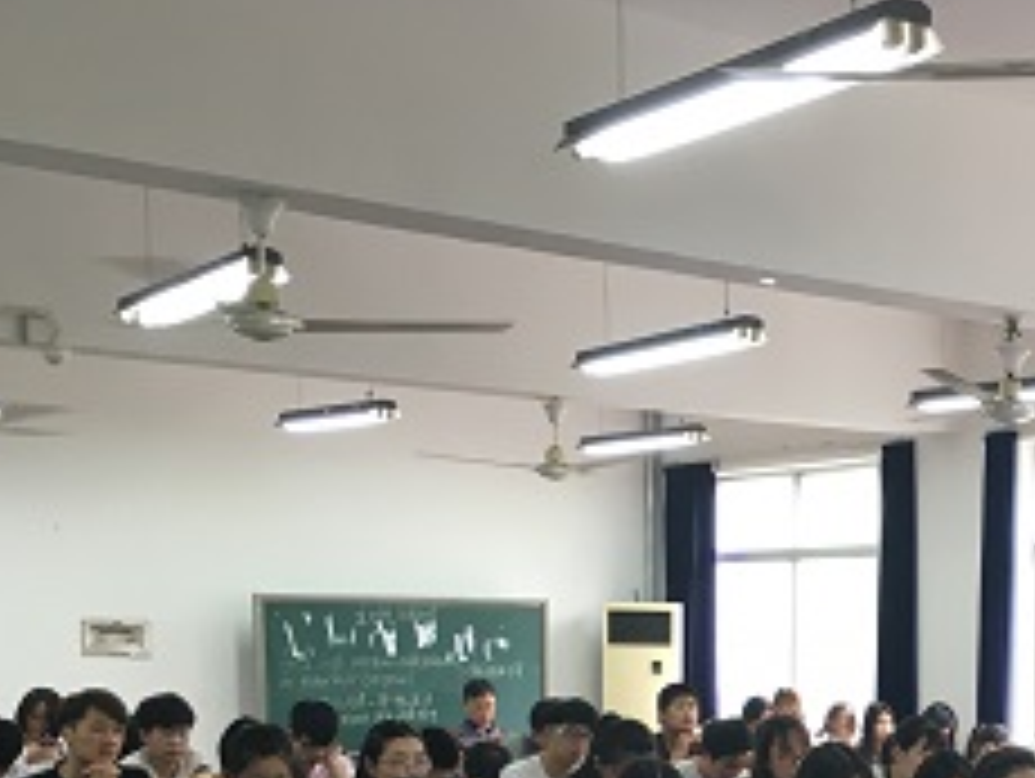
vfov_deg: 22.3
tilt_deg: -5.2
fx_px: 1886
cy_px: 807
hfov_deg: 29.8
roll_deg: +0.7
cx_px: 864
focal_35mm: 63
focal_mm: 4.15
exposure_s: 1/33
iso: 64
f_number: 2.2
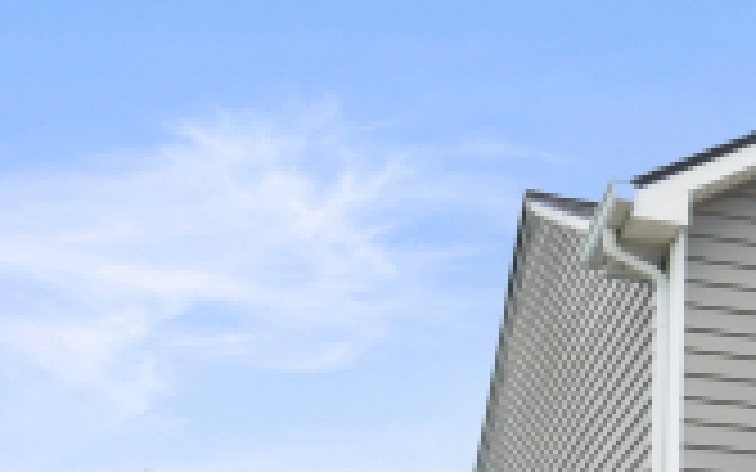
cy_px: 773
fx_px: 1689
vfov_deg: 14.5
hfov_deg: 22.2
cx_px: 1030
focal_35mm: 82
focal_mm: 12
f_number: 9
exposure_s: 1/250
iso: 250
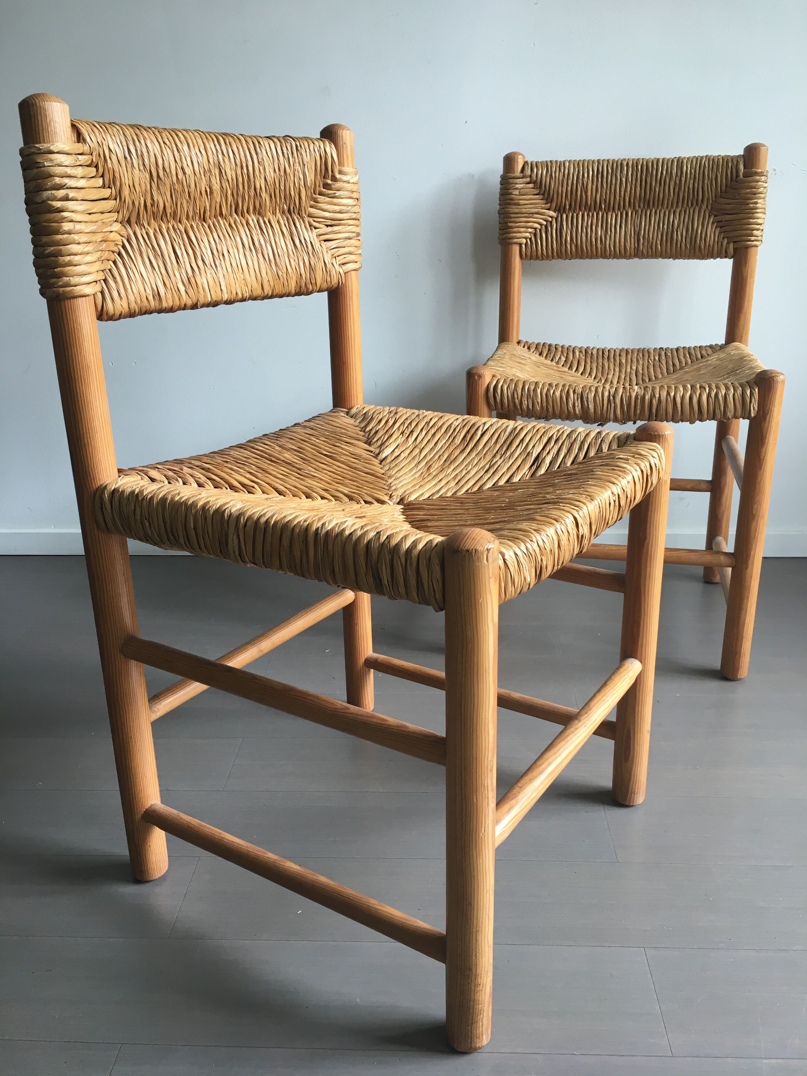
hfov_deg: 48.2
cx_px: 404
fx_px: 901
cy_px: 538
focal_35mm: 29
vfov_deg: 61.7
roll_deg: +0.1
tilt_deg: -20.5
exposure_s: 1/33
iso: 25
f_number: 2.2
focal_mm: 4.15
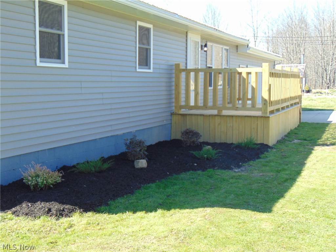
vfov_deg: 29.1
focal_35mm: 50
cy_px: 126
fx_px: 485
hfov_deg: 38.2
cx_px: 168
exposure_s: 1/160
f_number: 3.5
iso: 80
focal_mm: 9
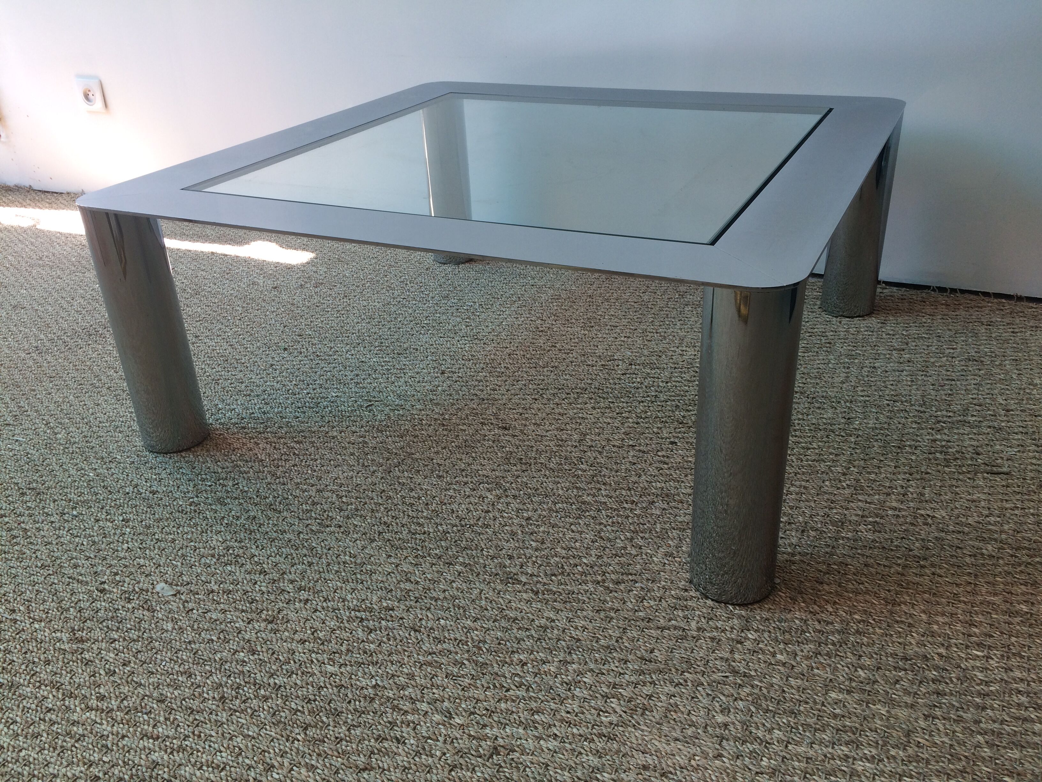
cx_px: 521
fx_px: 873
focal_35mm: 29
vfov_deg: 48.2
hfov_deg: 61.7
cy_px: 391
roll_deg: +2.1
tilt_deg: -30.2
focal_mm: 4.15
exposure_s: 1/100
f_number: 2.2
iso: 32
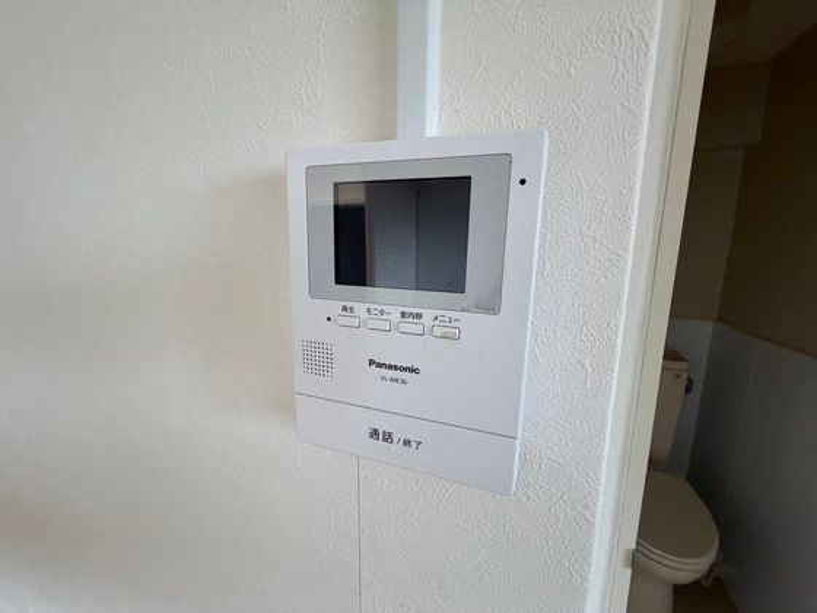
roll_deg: +0.0
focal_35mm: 14
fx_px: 330
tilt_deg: -8.3
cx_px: 408
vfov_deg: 85.7
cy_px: 306
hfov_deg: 102.1
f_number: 2.2
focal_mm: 2.22
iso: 250
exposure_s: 1/121
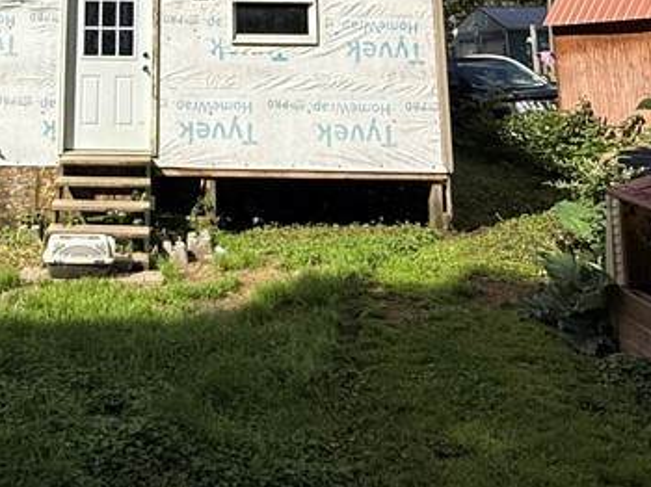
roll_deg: -0.9
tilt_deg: +9.7
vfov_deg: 30.5
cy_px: -76
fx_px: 771
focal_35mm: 41
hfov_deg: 43.6
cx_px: 130
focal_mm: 2.22
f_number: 2.2
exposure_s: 1/3289
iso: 50
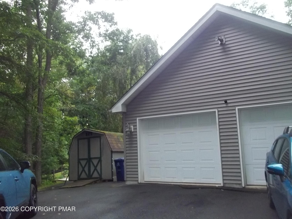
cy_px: 110
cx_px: 146
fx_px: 270
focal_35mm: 32
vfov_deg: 44.2
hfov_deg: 56.8
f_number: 2.9
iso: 400
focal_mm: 5.7
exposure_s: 1/30
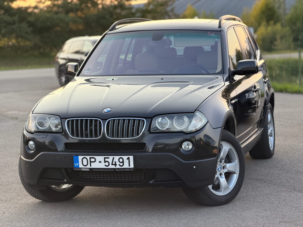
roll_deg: +3.2
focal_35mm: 100
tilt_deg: -5.4
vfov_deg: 14.8
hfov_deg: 19.6
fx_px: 875
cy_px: 114
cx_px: 152
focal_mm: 16.89
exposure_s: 1/121
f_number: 2.8
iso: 125
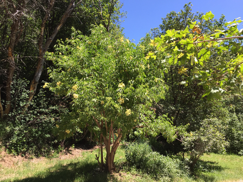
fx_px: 204
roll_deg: +4.2
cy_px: 91
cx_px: 122
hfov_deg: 61.7
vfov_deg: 48.2
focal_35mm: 29
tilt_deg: +8.9
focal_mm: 4.15
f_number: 2.2
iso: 32
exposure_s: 1/670
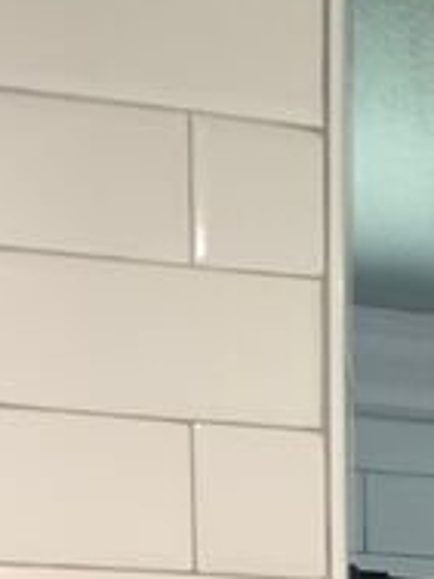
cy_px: 1377
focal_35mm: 149
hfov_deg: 8.9
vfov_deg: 11.2
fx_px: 2491
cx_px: 1090
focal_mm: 4.25
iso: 200
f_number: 1.8
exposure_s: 1/60
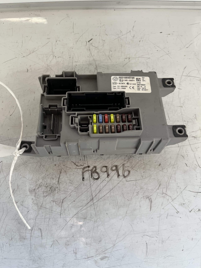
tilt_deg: -77.1
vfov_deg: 67.3
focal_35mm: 26
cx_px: 100
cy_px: 134
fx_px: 201
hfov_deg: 53.1
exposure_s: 1/121
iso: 80
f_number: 1.6
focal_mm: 5.1
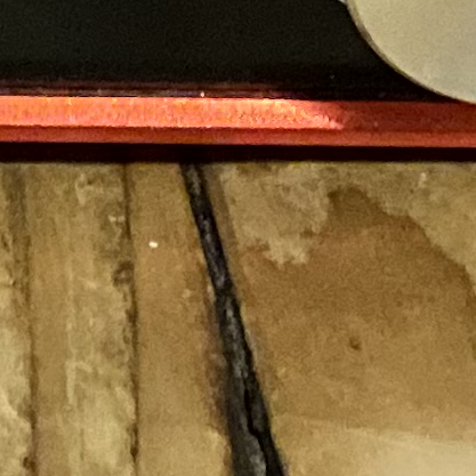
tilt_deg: -25.2
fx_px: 3858
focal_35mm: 248
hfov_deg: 6.9
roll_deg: -2.8
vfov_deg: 6.6
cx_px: -382
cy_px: -761
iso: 500
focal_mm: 3
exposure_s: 1/30
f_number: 1.8
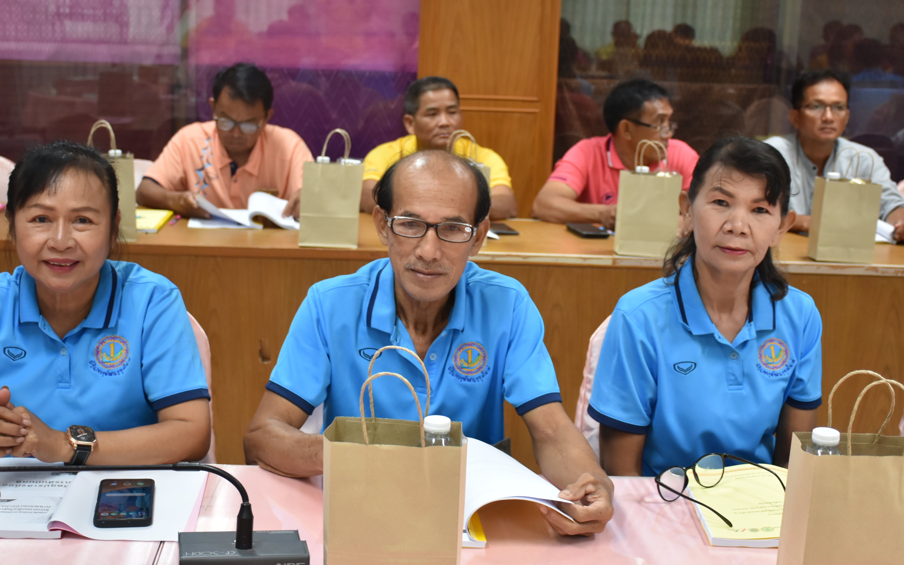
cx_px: 430
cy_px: 269
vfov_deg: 23.1
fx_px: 1380
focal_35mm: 56
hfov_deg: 36.3
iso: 800
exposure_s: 1/50
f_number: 4
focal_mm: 32
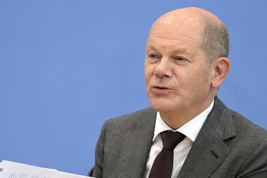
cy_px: 104
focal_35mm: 151
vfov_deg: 9.1
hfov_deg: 13.6
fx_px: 1120
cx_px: 136
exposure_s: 1/800
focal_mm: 125
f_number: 5.6
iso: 5000
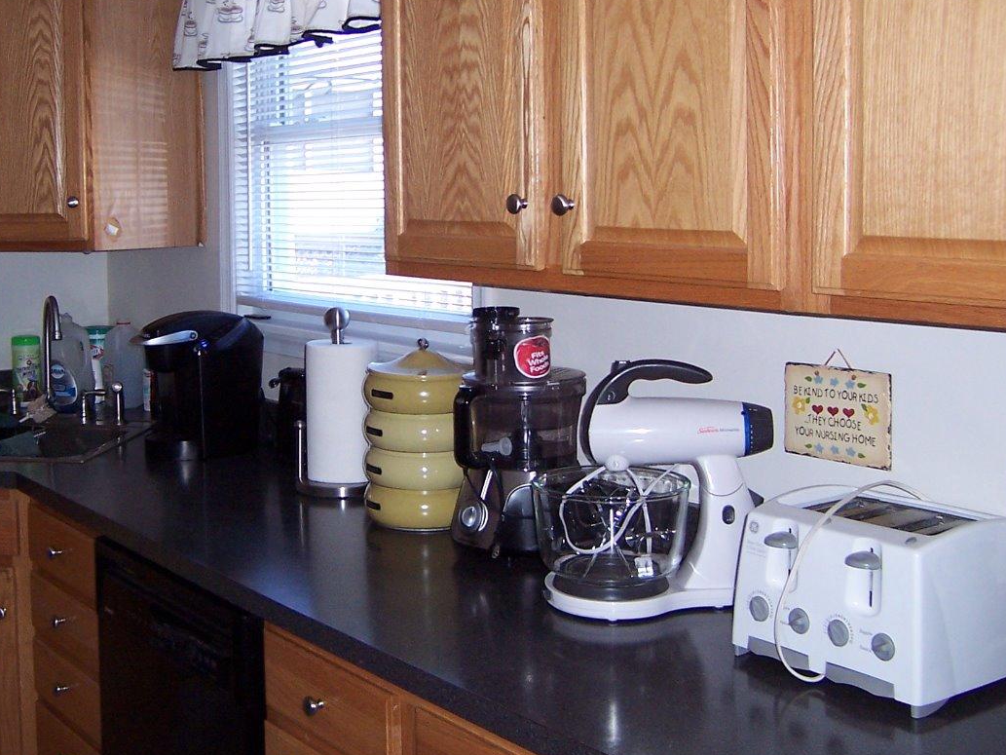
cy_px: 294
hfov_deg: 40.9
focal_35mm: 46
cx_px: 360
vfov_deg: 31.4
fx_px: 1337
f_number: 2.8
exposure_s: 1/60
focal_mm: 5.5
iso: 140
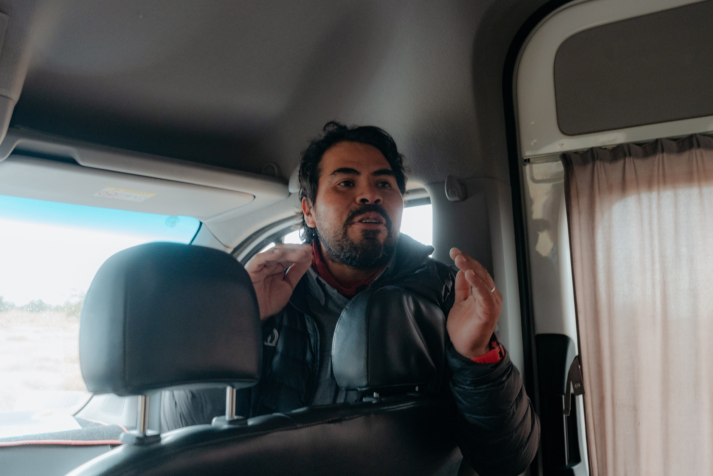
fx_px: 713
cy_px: 238
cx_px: 356
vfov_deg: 36.9
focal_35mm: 36
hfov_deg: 53.1
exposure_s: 1/80
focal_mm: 24
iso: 800
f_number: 2.8
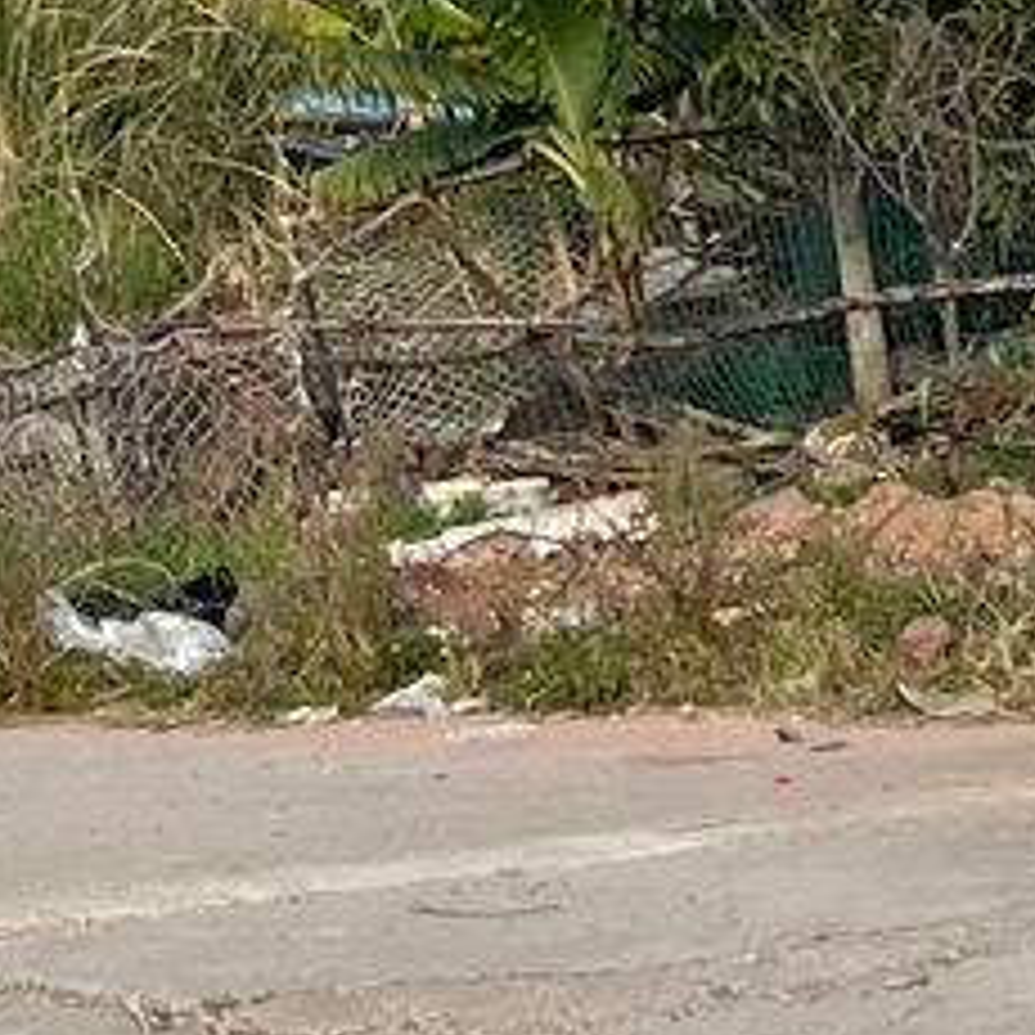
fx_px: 6765
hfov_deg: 8.6
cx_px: -387
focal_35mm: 200
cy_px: -846
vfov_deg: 8.4
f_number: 1.6
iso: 50
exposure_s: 1/2632
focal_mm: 5.1
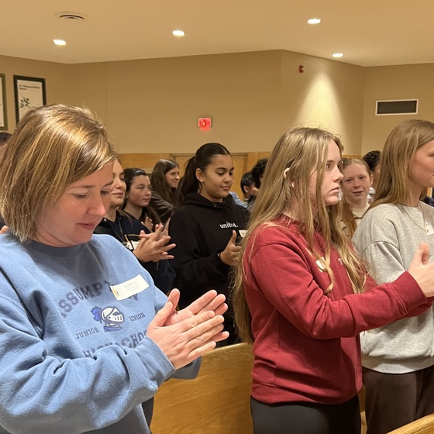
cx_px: 215
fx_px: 596
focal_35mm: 42
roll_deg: +1.1
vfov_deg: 39.6
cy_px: 288
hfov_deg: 40.0
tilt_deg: -10.9
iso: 500
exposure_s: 1/60
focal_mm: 5.7
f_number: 1.5
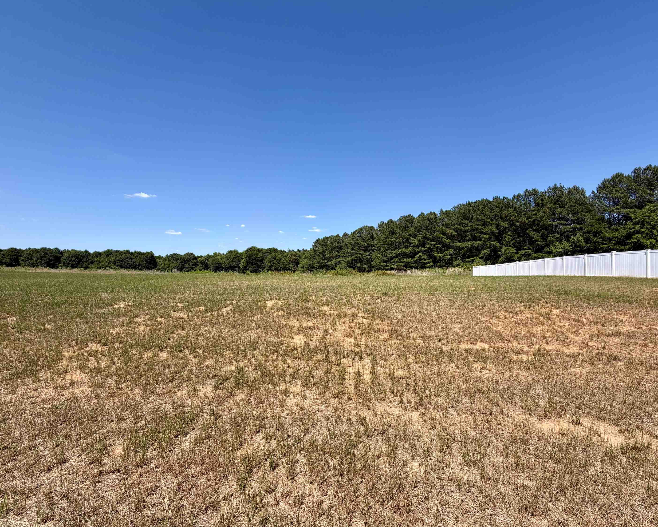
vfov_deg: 84.0
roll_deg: -0.4
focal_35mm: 15
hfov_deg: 96.8
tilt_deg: -1.3
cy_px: 266
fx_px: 292
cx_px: 331
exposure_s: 1/770
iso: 25
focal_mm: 2.22
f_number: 2.2
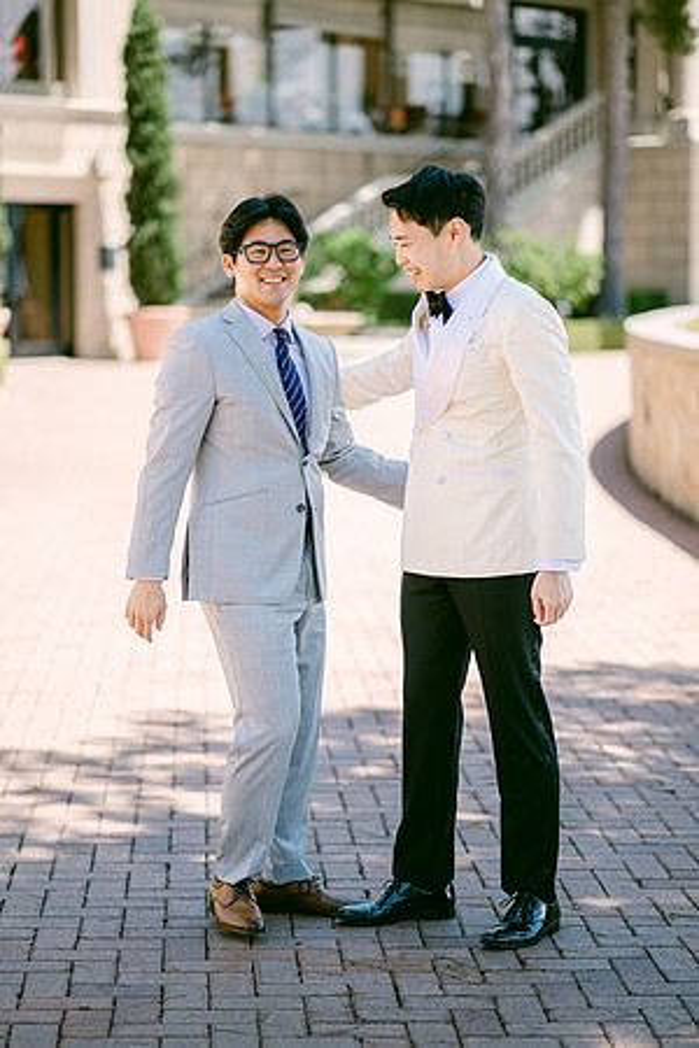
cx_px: 350
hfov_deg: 16.1
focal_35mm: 85
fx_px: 2475
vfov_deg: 23.9
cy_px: 524
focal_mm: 85
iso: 64
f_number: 1.8
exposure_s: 1/1600
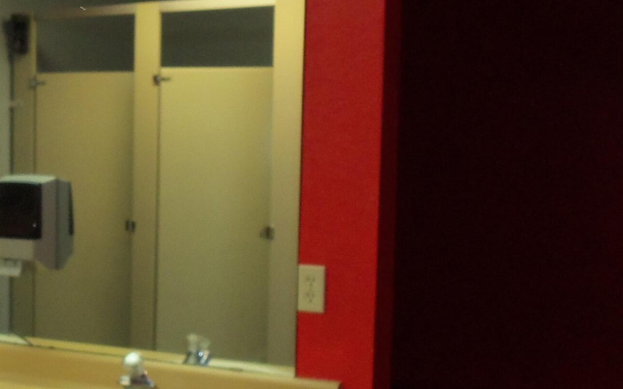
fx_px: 1206
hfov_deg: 27.1
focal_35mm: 71
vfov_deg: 18.3
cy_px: 273
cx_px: -23
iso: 100
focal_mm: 5.2
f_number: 3.4
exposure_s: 1/30
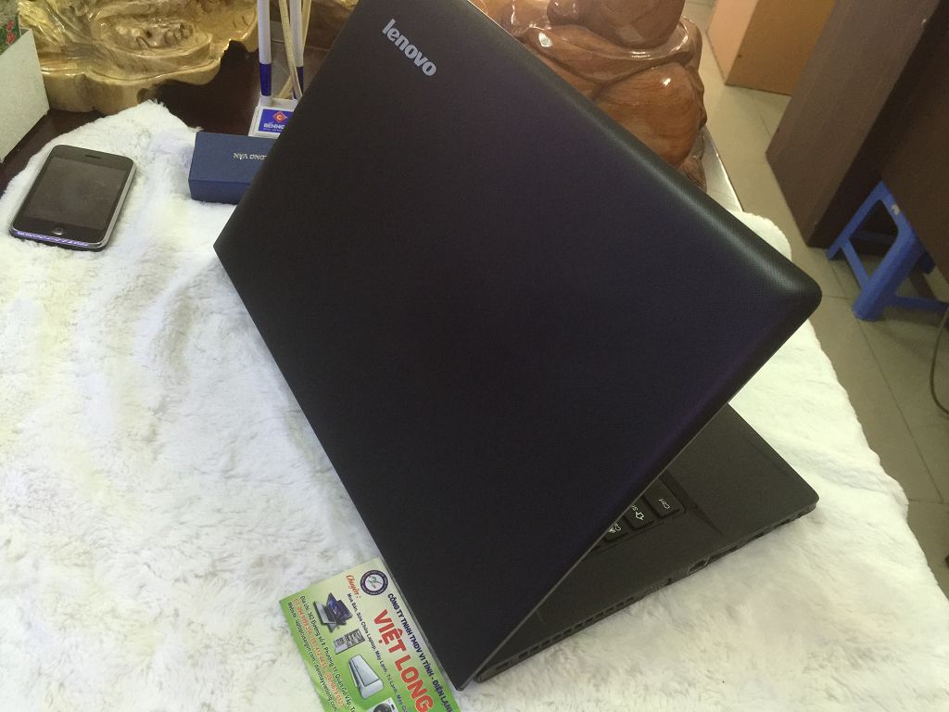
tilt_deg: -42.4
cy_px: 356
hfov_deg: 61.7
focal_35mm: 29
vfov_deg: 48.2
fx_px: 795
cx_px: 474
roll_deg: -13.3
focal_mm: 4.15
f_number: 2.2
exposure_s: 1/17
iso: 125
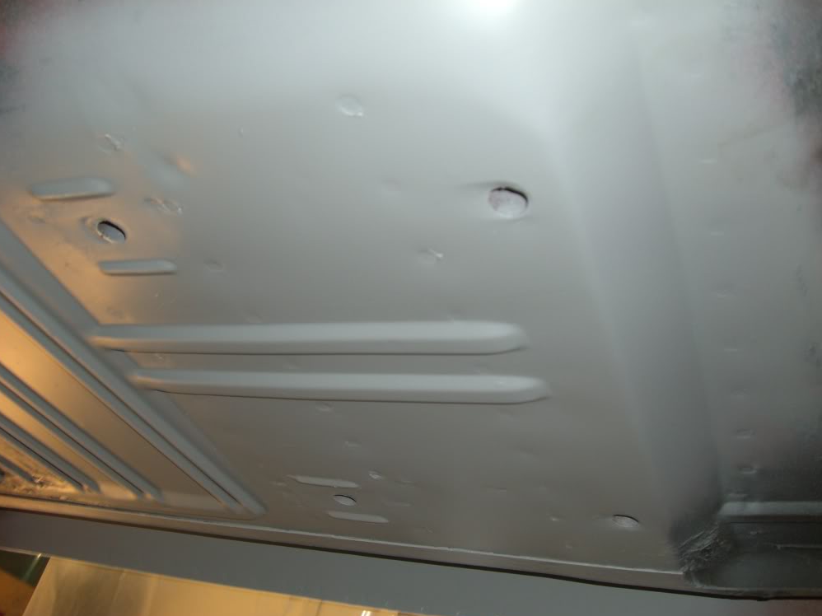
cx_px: 414
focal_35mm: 39
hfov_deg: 47.9
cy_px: 310
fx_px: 926
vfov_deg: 36.8
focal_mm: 6.2
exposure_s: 1/60
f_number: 2.7
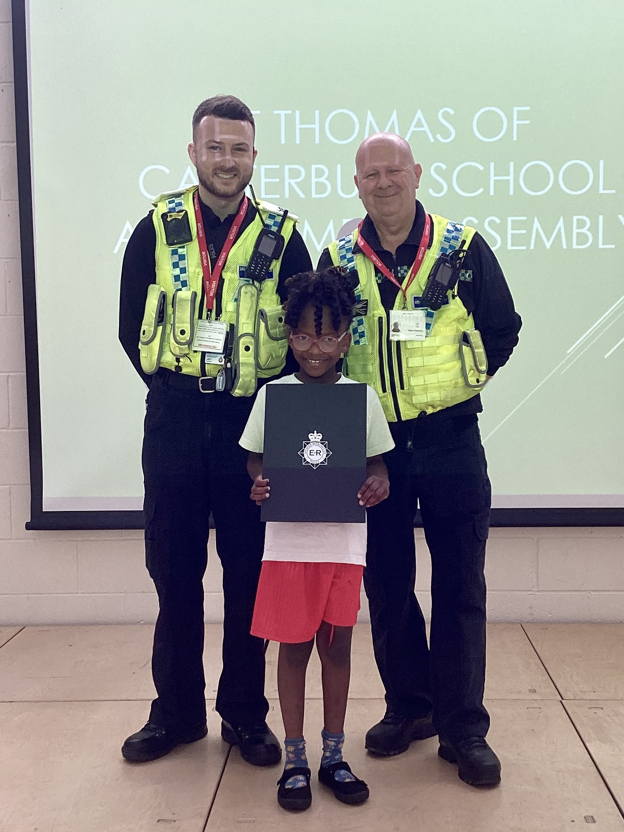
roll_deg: +0.5
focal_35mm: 31
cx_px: 312
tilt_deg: -4.0
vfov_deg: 58.4
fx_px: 745
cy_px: 416
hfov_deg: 45.4
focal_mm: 3.3
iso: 50
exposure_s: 1/100
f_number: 2.4
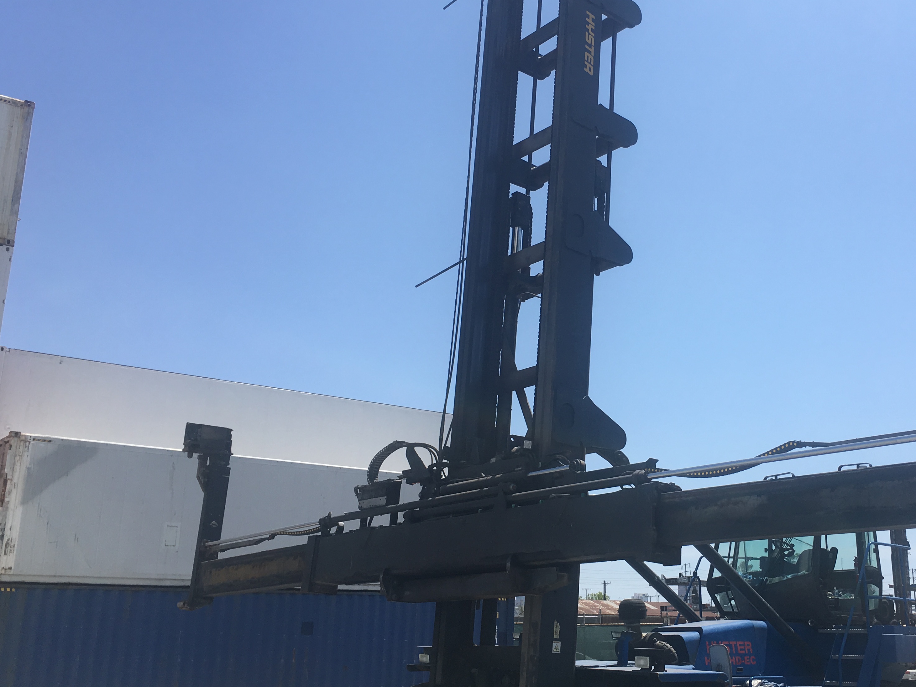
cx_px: 615
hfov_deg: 46.0
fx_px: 1058
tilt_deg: +16.9
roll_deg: +0.7
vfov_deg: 36.0
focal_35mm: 40
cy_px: 334
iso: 25
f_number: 2.2
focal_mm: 4.15
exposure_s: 1/1789
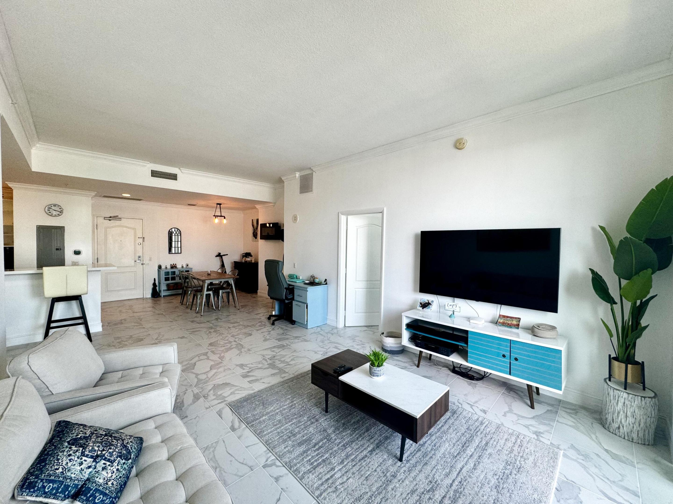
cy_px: 252
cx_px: 336
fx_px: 272
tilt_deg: -2.3
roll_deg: -0.4
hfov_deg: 102.1
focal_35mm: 14
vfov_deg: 85.7
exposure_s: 1/120
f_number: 2.2
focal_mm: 2.22
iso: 100
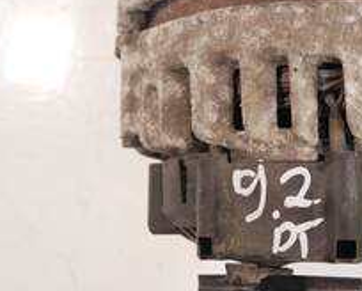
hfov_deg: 33.0
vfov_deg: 27.3
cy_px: 71
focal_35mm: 55
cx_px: 298
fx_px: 590
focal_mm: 12
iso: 640
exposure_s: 1/60
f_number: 3.5
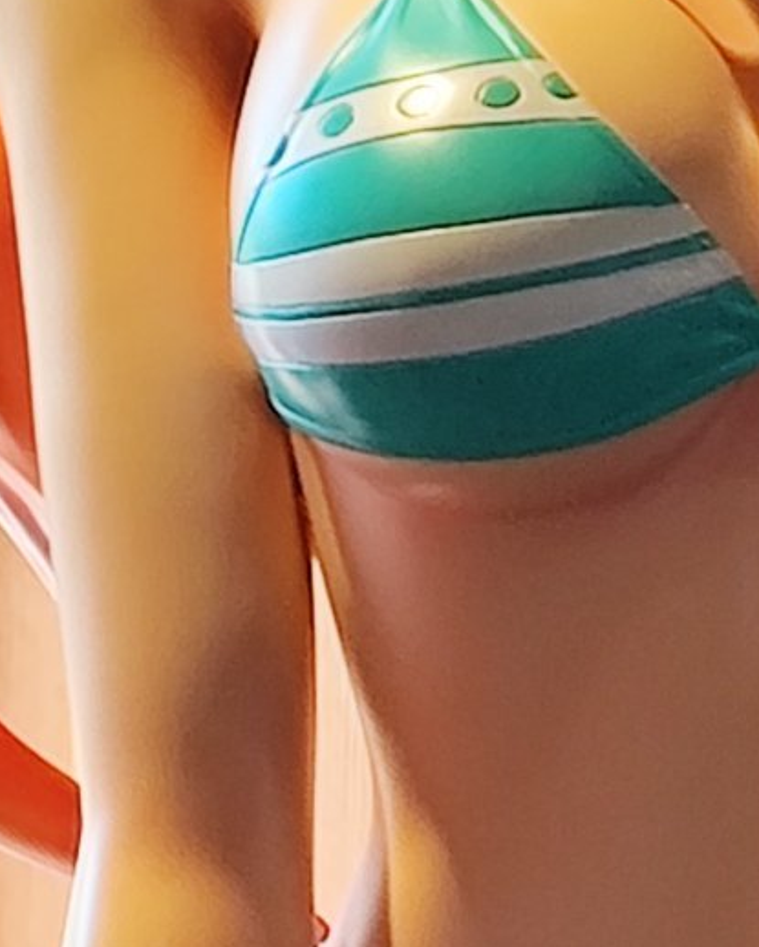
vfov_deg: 4.1
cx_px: 951
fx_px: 13130
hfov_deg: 3.3
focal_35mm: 468
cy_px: -396
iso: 80
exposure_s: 1/100
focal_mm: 6.14
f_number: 1.65
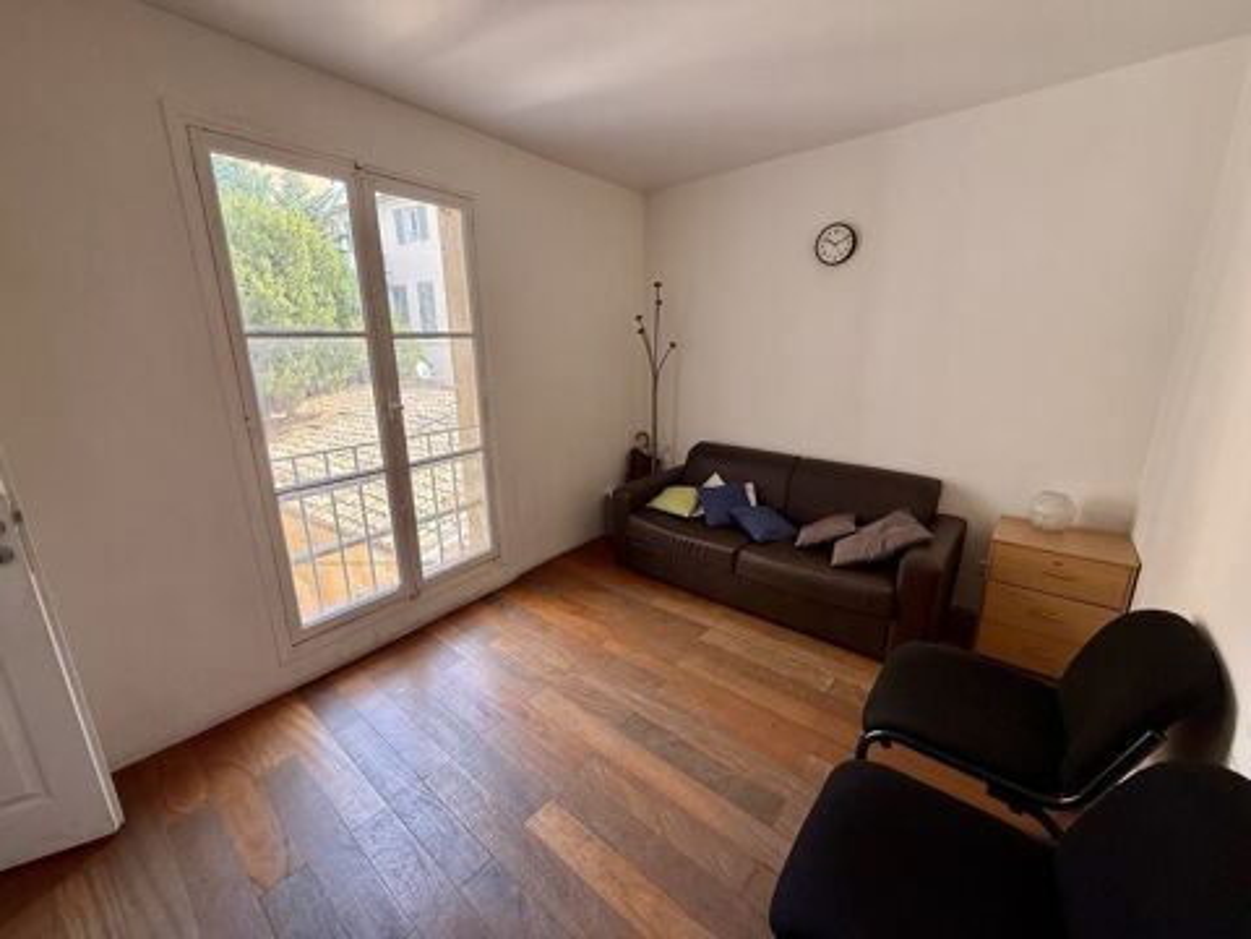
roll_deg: +0.8
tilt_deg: -13.4
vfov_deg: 85.7
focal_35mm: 14
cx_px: 626
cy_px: 470
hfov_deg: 102.1
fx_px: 506
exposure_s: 1/99
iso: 64
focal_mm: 2.22
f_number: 2.2
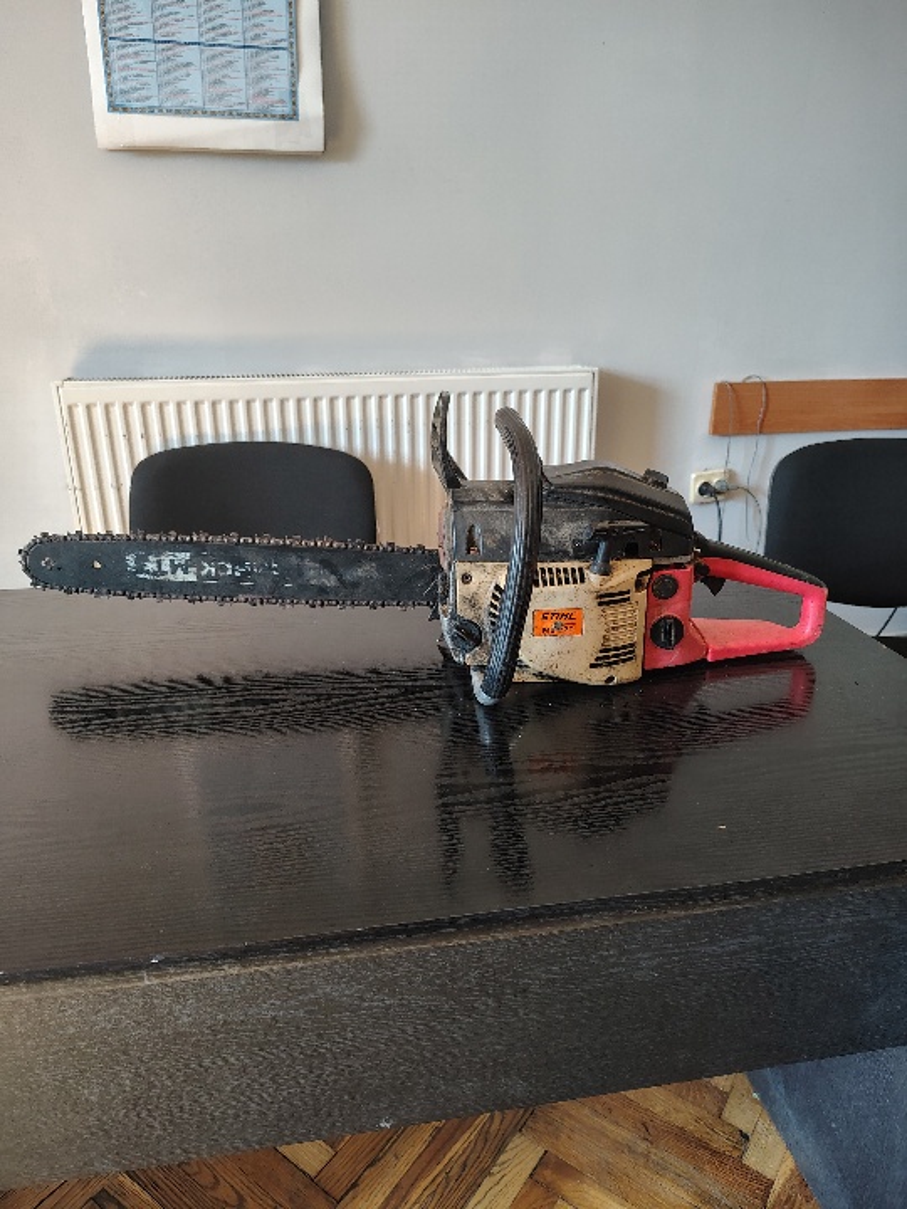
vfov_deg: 71.6
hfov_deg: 56.8
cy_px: 604
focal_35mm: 24
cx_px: 454
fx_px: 838
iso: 654
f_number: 1.8
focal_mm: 5.56
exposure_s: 1/100
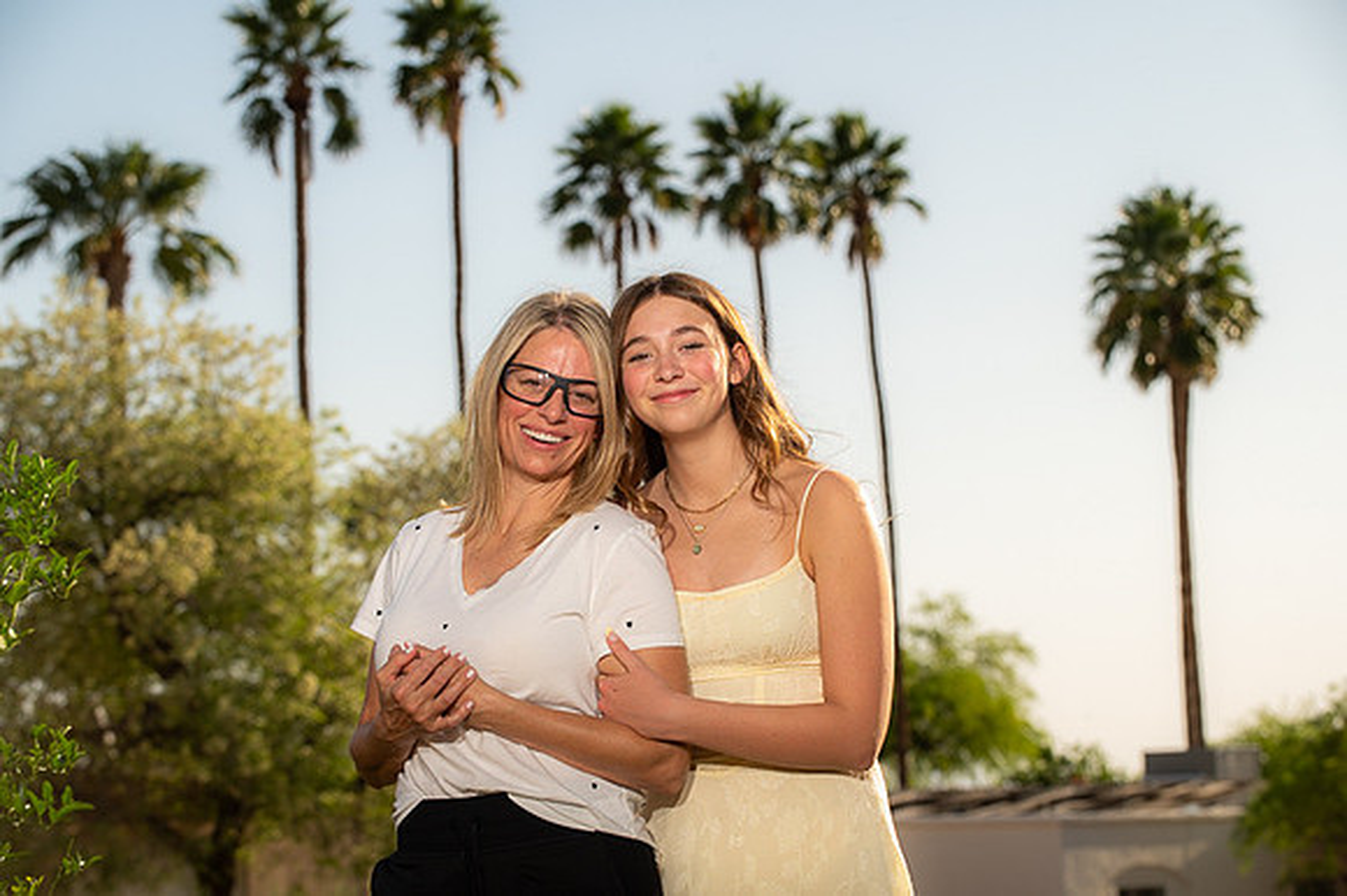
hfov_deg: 19.5
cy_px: 448
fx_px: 3926
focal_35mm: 105
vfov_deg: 13.0
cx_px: 674
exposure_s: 1/200
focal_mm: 105
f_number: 8
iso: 50
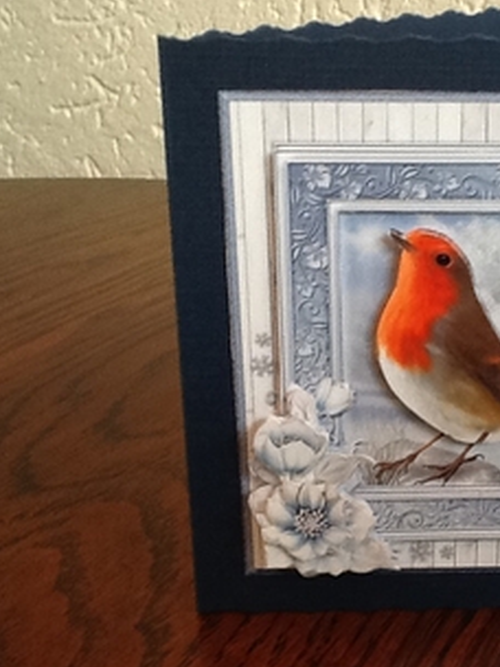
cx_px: 419
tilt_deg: -23.8
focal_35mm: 65
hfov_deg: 22.2
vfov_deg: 29.8
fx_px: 1252
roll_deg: +1.5
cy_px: 354
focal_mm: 2.03
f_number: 2.4
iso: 100
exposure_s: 1/30
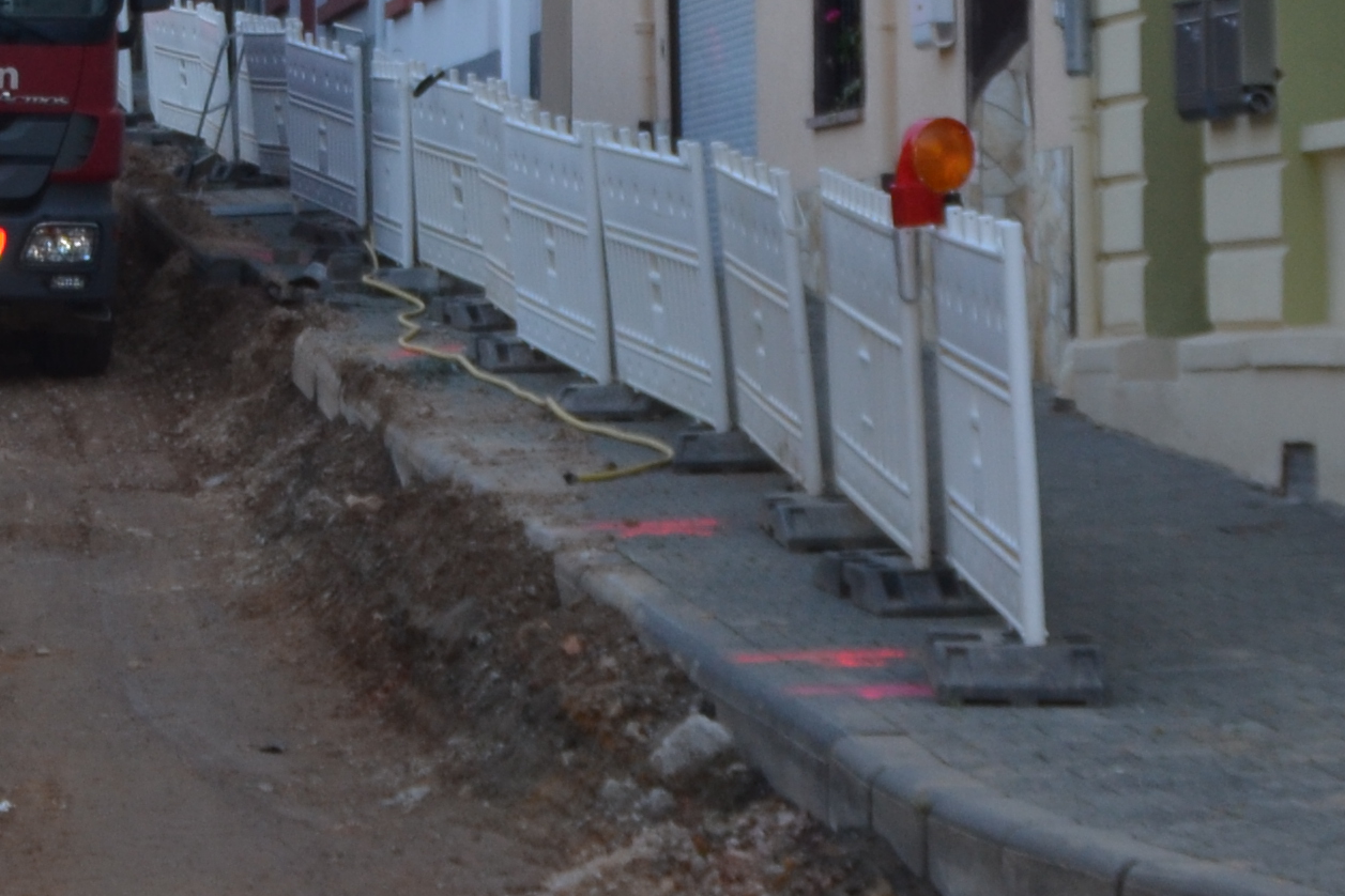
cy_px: -412
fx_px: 5753
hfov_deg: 13.2
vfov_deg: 8.7
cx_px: 26
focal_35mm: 154
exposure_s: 1/125
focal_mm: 28
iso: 200
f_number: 4
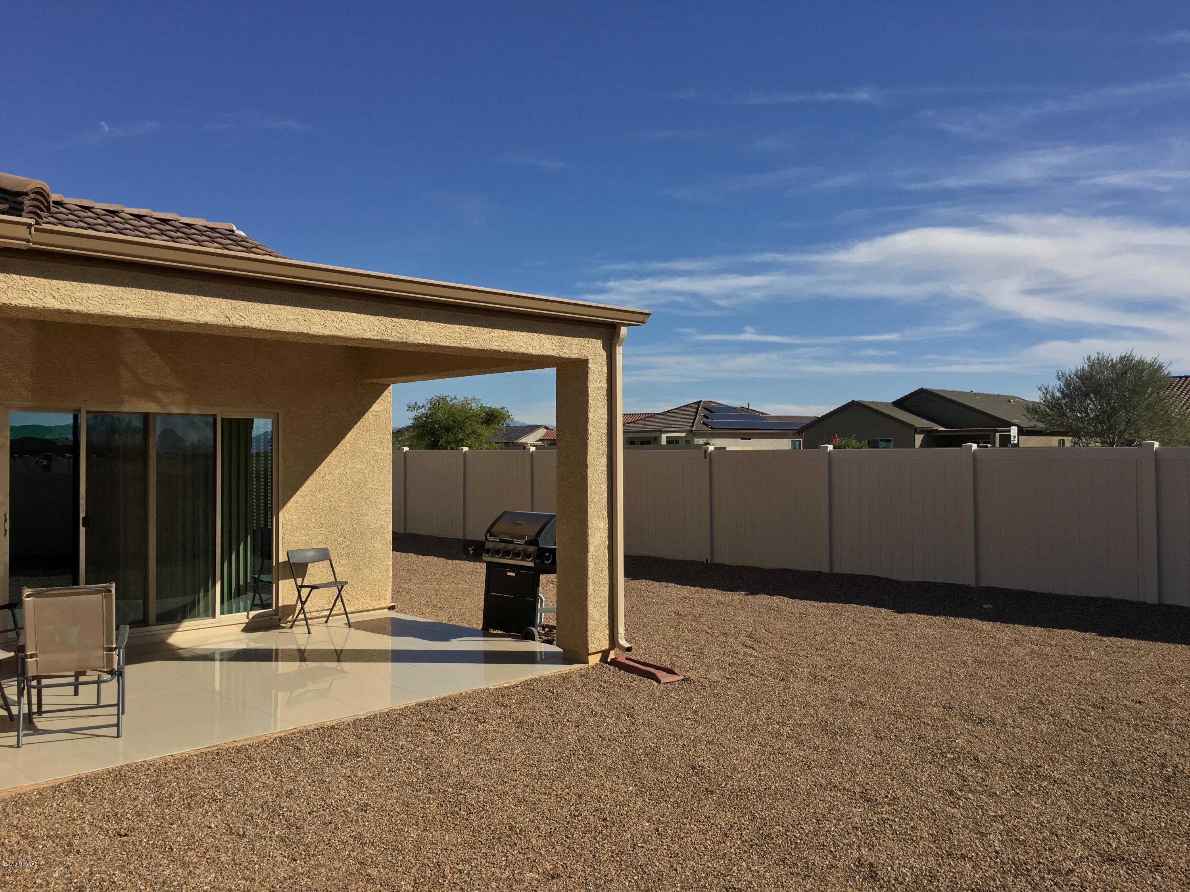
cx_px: 595
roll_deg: +0.5
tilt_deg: +0.0
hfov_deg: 61.7
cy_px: 446
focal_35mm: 29
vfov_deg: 48.2
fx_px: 997
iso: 25
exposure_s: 1/2137
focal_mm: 4.15
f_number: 2.2
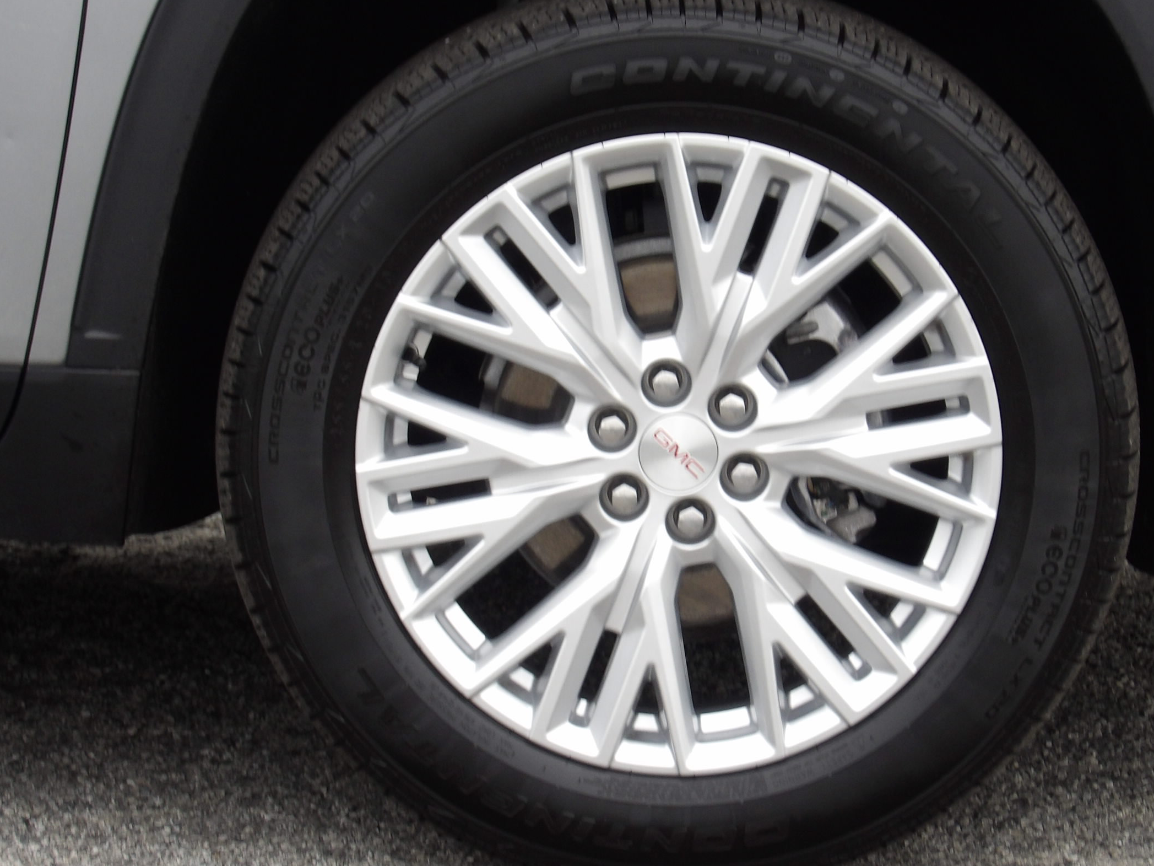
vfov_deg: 6.1
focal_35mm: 245
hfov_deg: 8.1
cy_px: 423
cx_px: 685
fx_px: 8167
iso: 120
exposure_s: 1/100
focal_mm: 35.6
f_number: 4.5
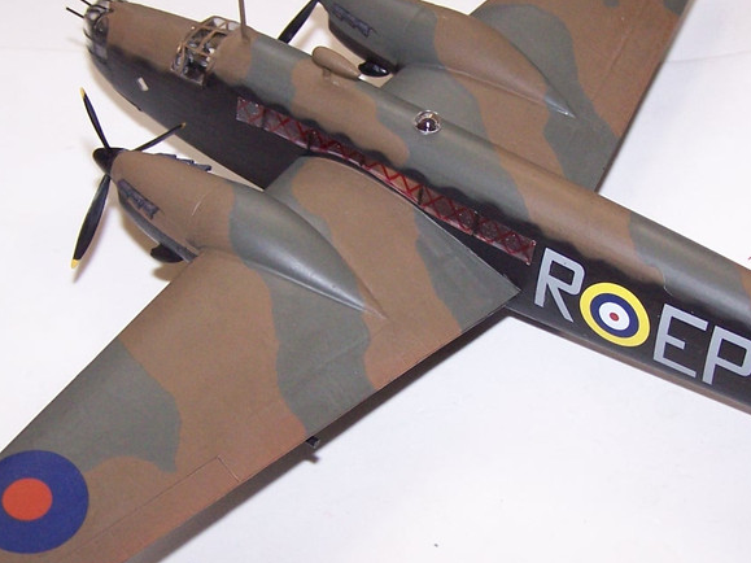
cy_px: 288
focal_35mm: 70
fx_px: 1518
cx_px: 442
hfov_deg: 27.7
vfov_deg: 21.0
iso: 140
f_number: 2.8
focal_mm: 6.3
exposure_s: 1/125
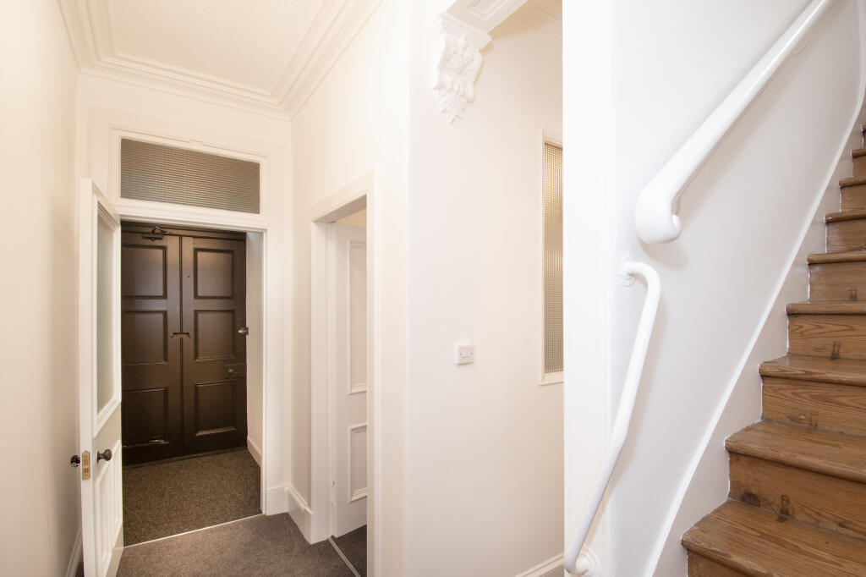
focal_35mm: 15
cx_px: 433
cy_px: 288
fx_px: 361
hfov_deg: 100.4
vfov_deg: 77.3
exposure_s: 1/10
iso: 320
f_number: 8
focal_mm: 10
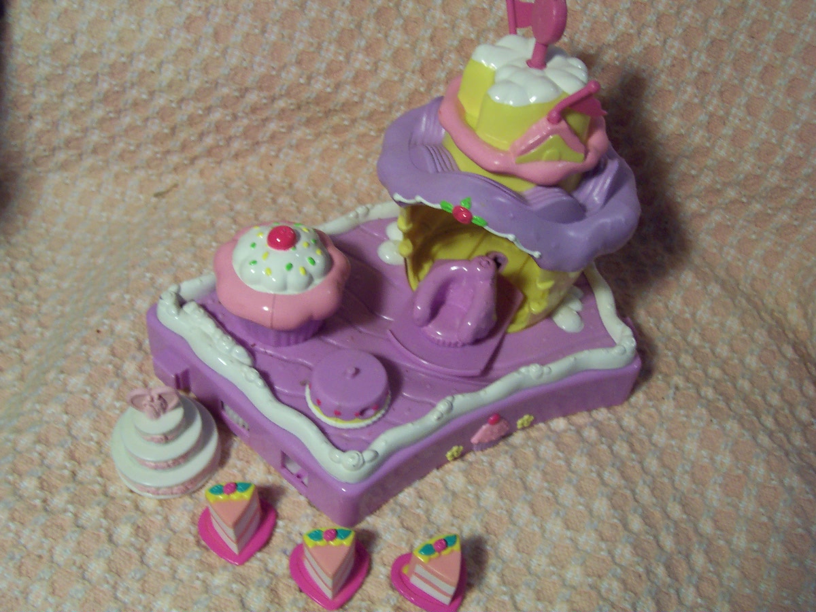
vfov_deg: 38.7
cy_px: 306
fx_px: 872
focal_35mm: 37
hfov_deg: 50.1
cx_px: 408
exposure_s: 1/45
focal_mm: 5.6
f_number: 2.8
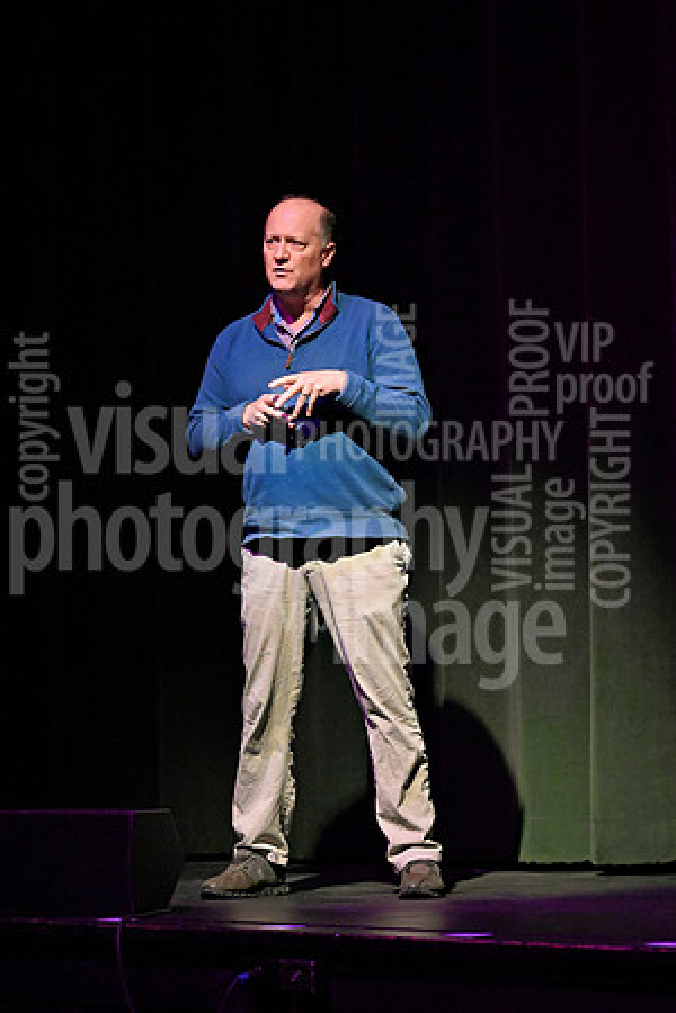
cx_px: 338
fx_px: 4844
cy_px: 506
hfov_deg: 8.0
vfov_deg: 11.9
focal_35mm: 172
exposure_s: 1/1000
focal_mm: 115
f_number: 3.2
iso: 6400
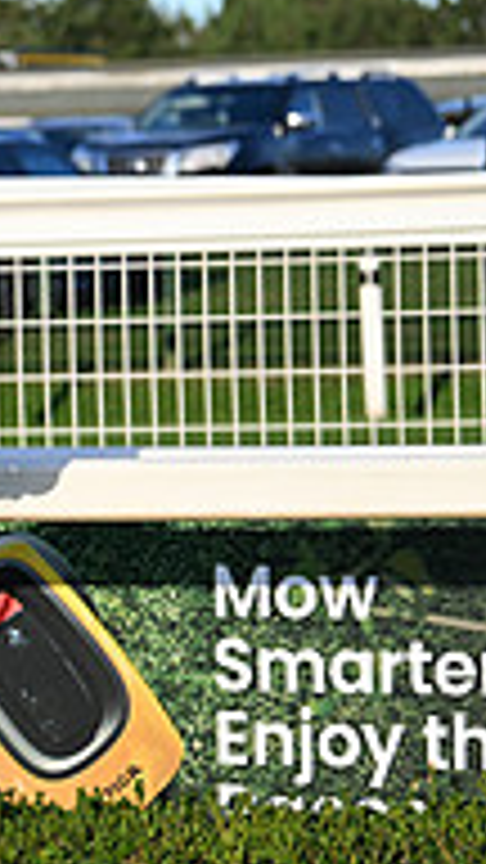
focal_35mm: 272
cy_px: 367
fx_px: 6231
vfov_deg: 7.9
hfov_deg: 4.4
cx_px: -711
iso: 400
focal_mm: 86
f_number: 4
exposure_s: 1/3200
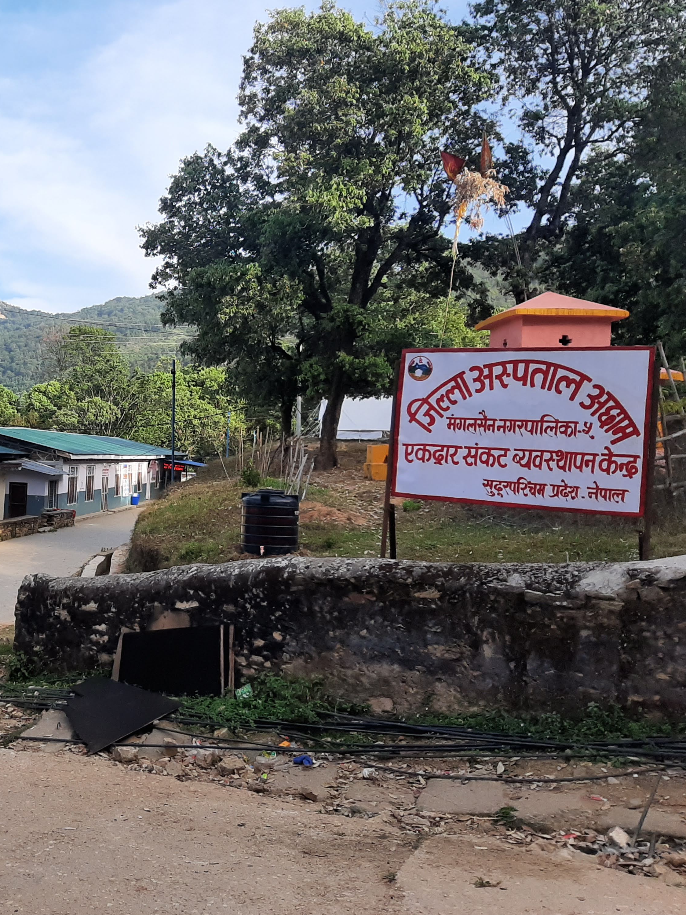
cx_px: 76
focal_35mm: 35
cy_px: 457
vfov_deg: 52.6
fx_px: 925
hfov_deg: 38.1
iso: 40
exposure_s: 1/1577
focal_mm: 3.93
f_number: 1.7
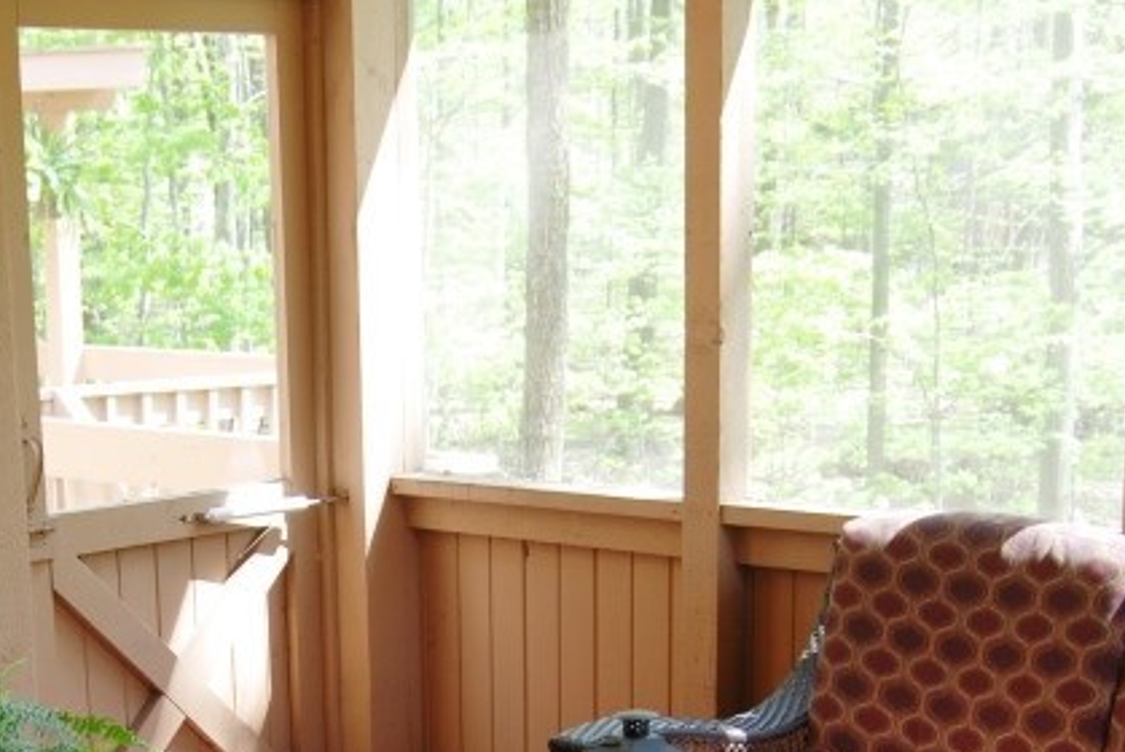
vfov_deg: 19.9
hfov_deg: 30.3
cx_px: 376
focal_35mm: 66
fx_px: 2064
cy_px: 783
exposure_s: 1/80
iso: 200
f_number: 4.5
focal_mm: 18
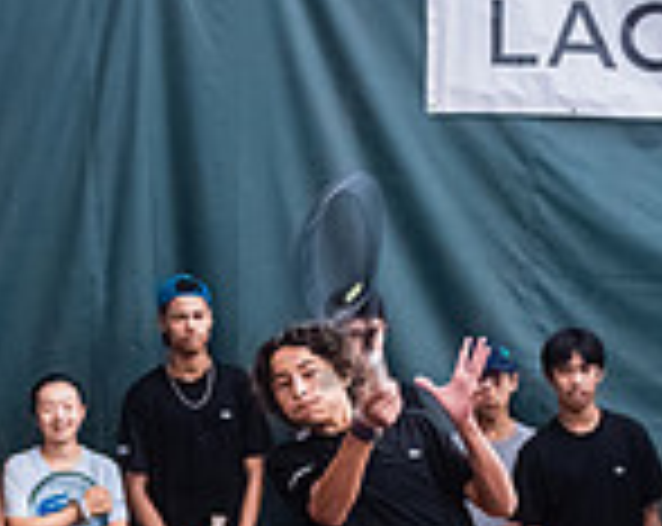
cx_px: 333
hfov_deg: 7.3
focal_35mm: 265
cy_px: 598
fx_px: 5182
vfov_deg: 5.8
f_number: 3.2
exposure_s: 1/320
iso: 6400
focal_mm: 92
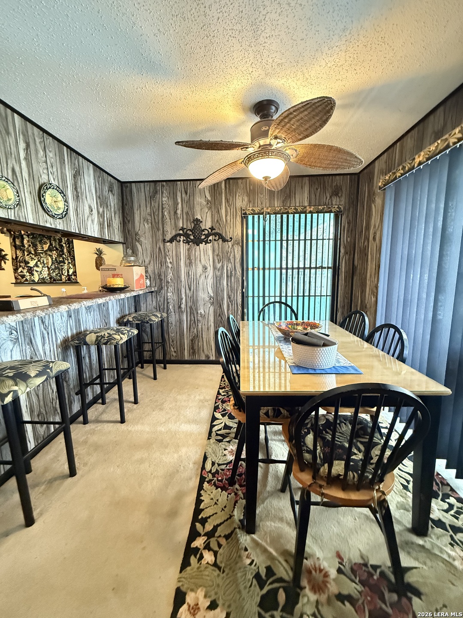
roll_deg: +0.3
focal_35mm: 14
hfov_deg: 85.7
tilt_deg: -7.6
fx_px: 250
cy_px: 309
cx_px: 232
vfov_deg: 102.1
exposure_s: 1/40
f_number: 2.2
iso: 1000
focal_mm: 2.22
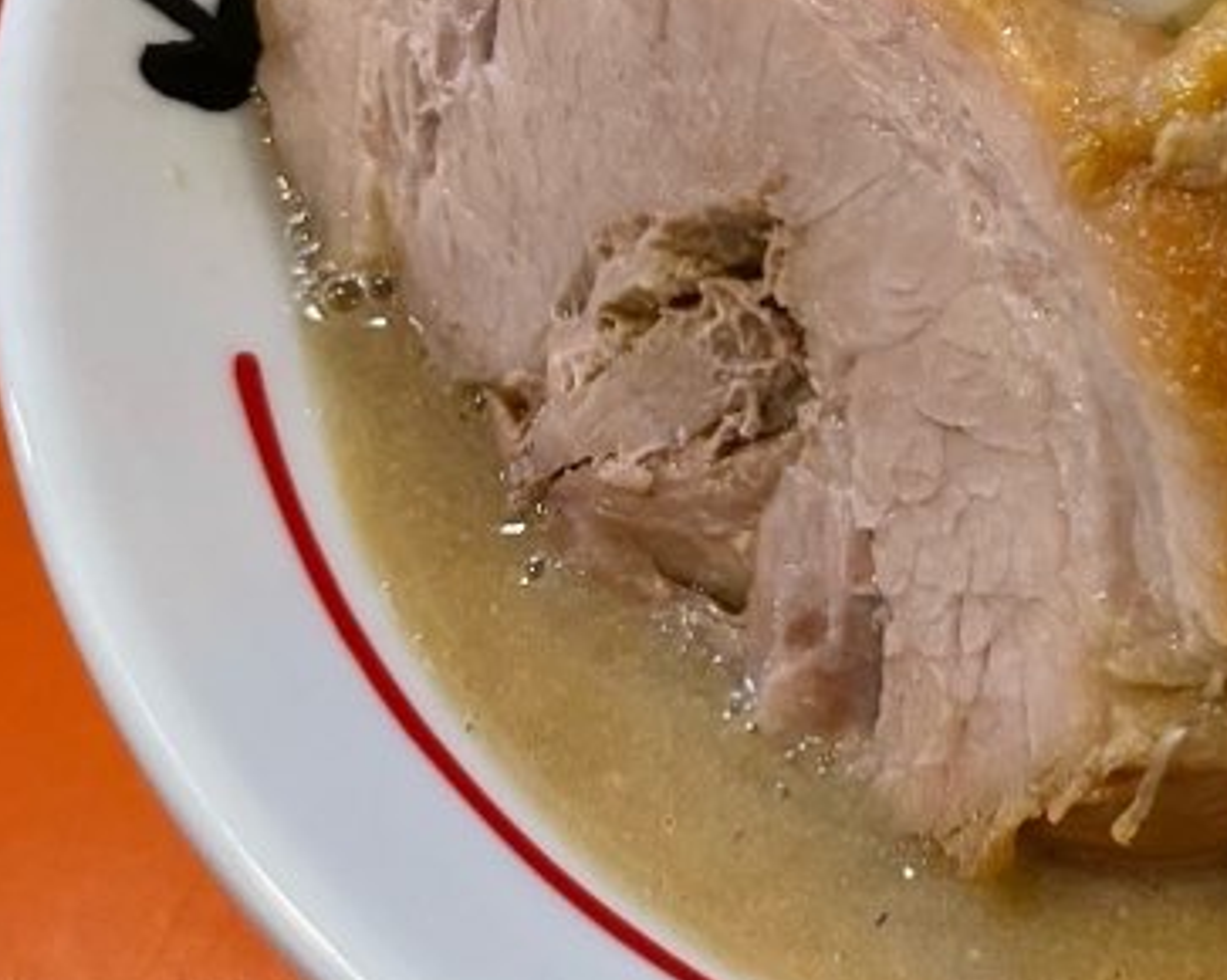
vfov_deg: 21.4
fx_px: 2541
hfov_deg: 25.0
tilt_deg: -56.1
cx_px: 1393
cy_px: 108
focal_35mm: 70
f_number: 1.6
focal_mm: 4.2
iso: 160
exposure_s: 1/50
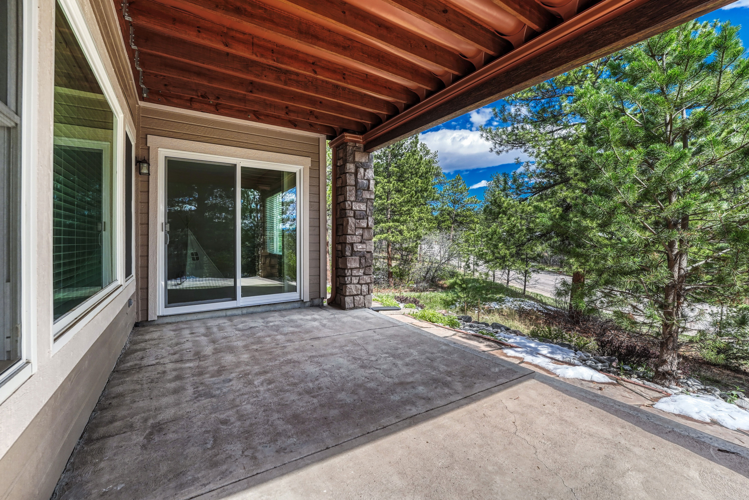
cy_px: 250
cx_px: 374
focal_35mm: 14
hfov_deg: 104.3
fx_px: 291
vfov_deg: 81.2
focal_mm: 14
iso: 400
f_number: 8
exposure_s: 1/160
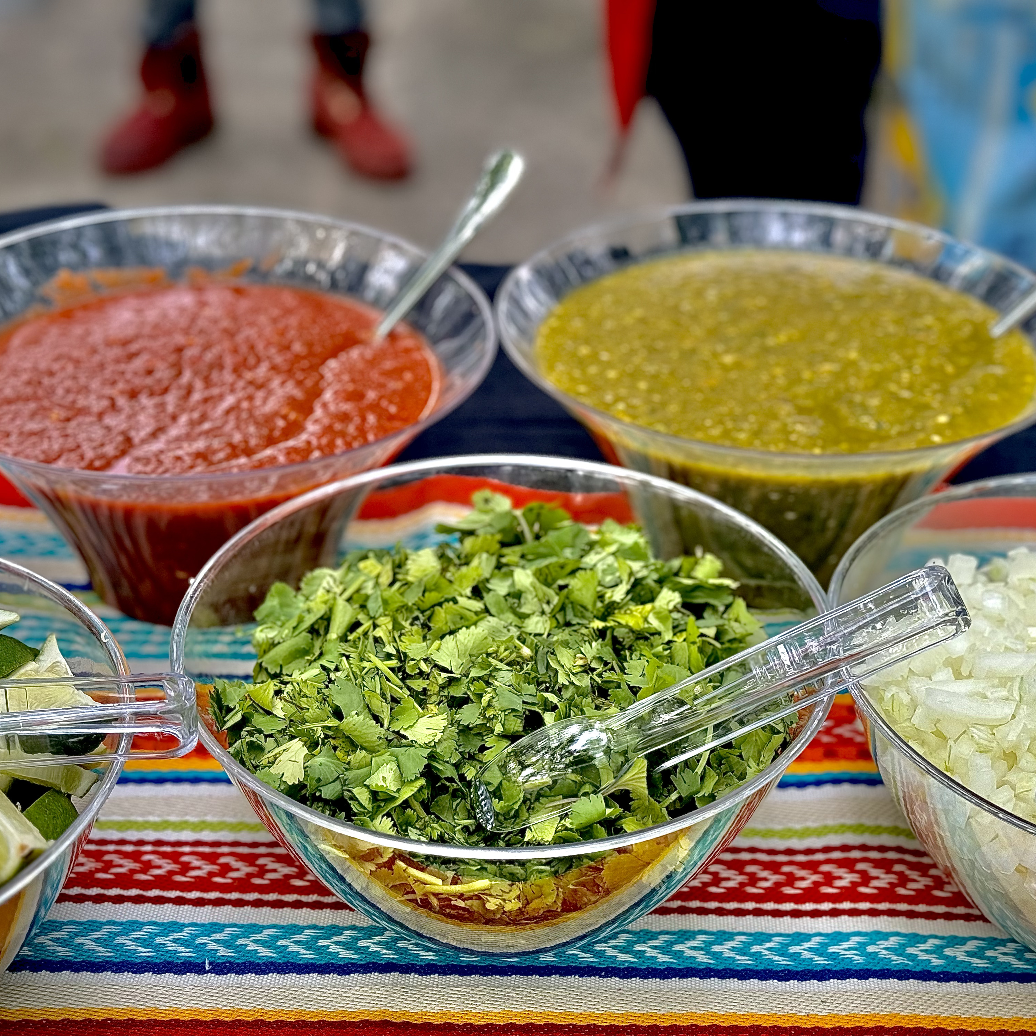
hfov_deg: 30.0
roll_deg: -1.5
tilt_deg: -32.7
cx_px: 526
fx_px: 1930
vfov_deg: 30.0
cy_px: 519
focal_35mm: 57
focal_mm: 6.76
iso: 64
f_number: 1.78
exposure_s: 1/474
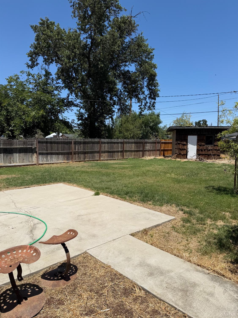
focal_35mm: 24
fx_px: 220
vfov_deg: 71.6
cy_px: 159
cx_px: 119
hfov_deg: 56.8
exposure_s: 1/6173
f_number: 1.78
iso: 80
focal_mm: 6.76
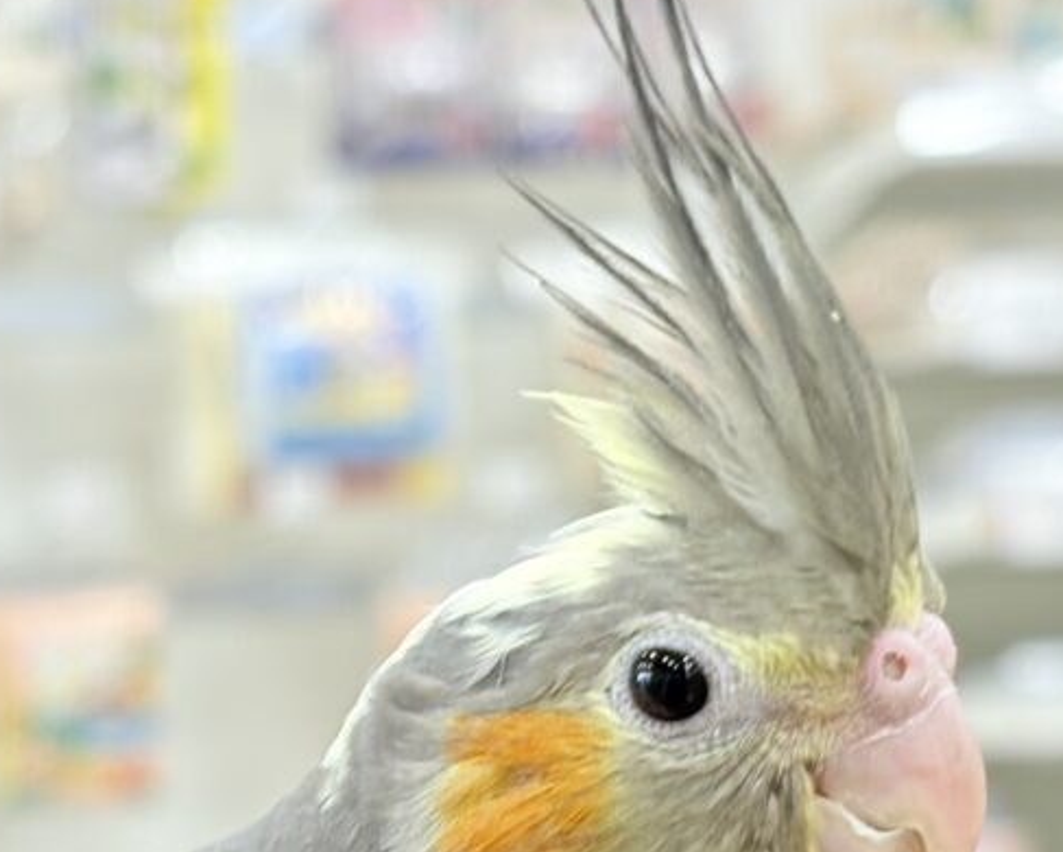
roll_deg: +3.5
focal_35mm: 125
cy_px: 793
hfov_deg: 15.4
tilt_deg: -1.0
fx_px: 3934
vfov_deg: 12.2
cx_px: 441
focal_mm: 5.96
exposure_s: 1/50
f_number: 1.6
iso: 64
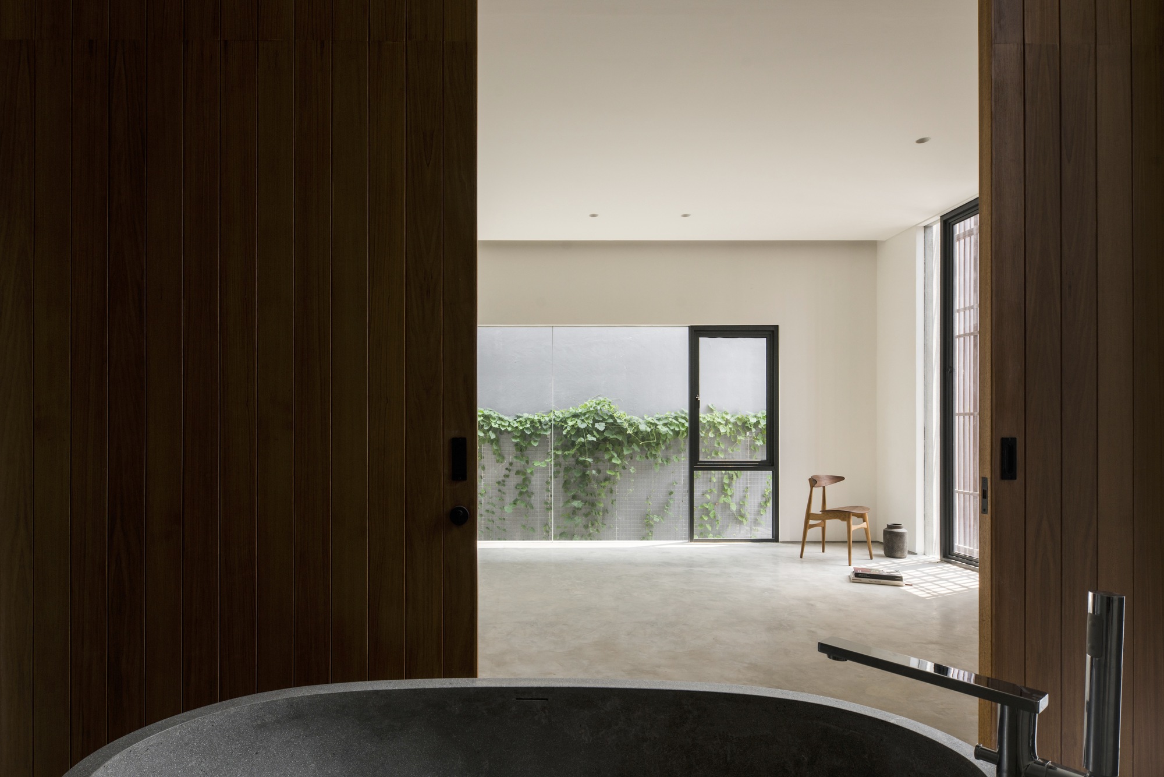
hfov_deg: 93.3
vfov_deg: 70.5
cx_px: 582
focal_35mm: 17
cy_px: 388
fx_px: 550
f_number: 11
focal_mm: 17
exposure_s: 1/25
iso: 200
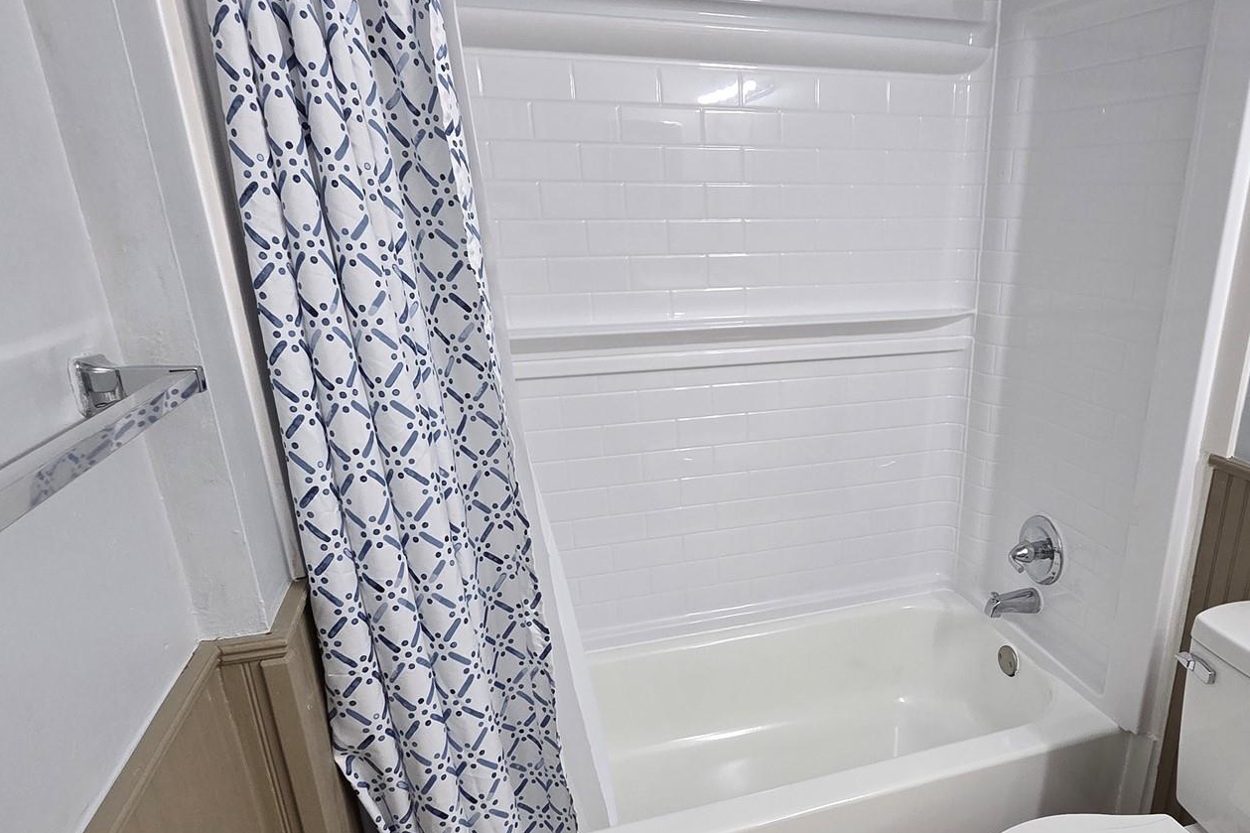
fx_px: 764
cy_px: 519
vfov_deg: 56.5
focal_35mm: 22
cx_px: 813
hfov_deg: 76.6
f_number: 2.2
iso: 250
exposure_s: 1/120
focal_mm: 2.2
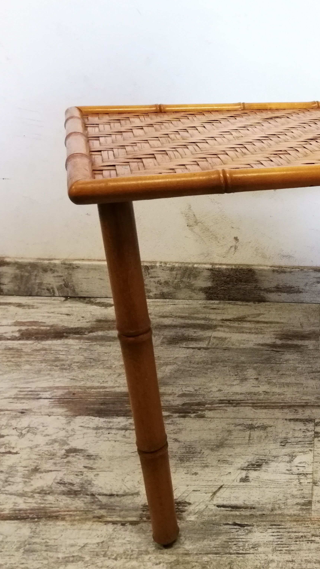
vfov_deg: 55.3
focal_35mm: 36
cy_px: 284
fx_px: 543
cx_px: 351
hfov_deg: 29.6
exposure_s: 1/50
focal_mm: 2.38
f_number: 2.2
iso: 125
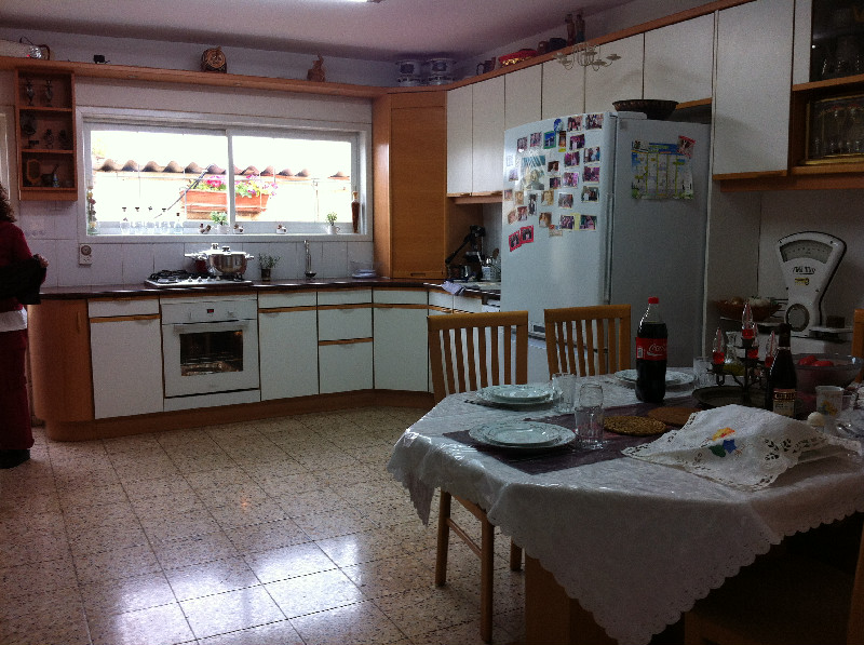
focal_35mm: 35
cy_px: 322
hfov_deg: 52.7
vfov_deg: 40.6
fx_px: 872
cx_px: 432
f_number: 2.8
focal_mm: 3.85
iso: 80
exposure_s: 1/60
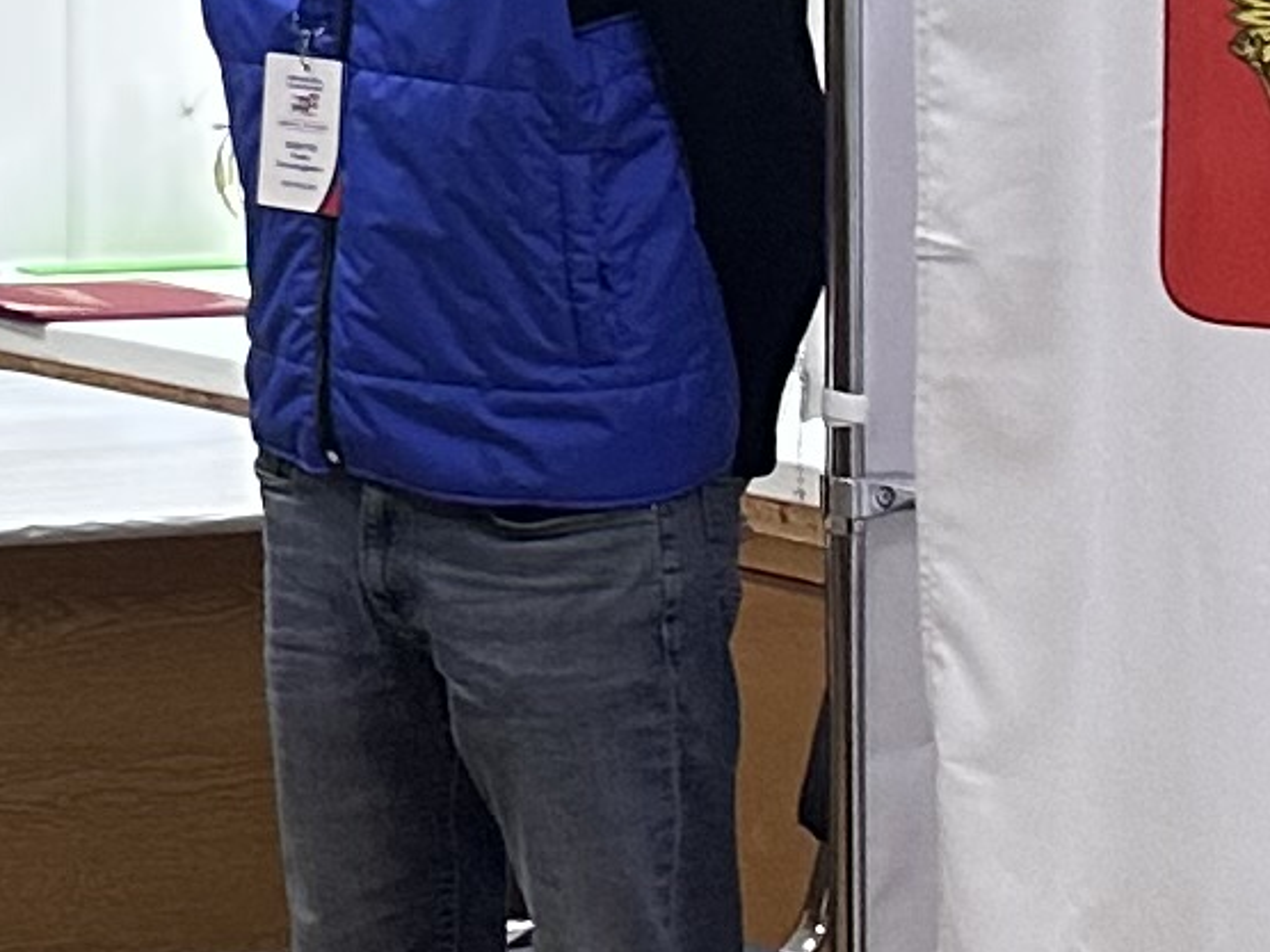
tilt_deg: +0.6
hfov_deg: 8.8
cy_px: -701
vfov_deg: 8.3
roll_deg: +0.1
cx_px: -2858
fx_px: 6384
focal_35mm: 174
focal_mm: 6.86
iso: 125
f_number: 1.78
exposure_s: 1/50
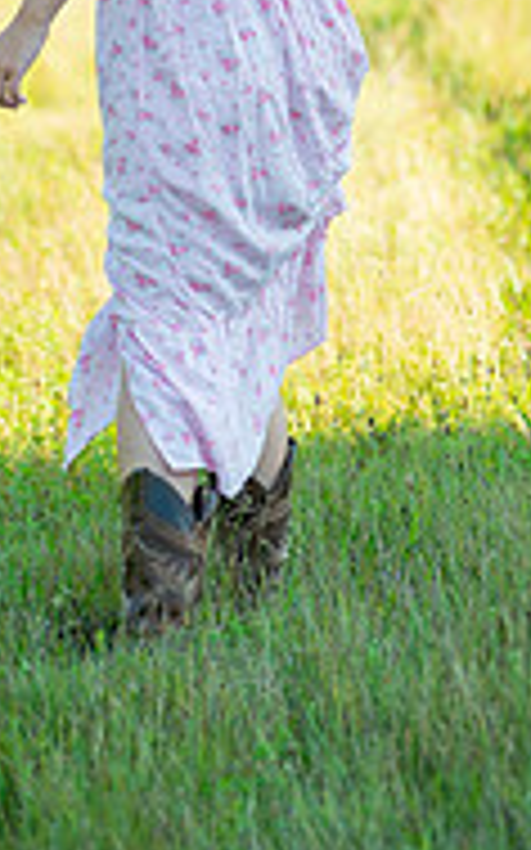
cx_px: 207
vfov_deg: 6.4
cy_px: -139
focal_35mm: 327
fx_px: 7577
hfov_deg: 4.0
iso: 160
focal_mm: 135
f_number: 4
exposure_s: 1/500
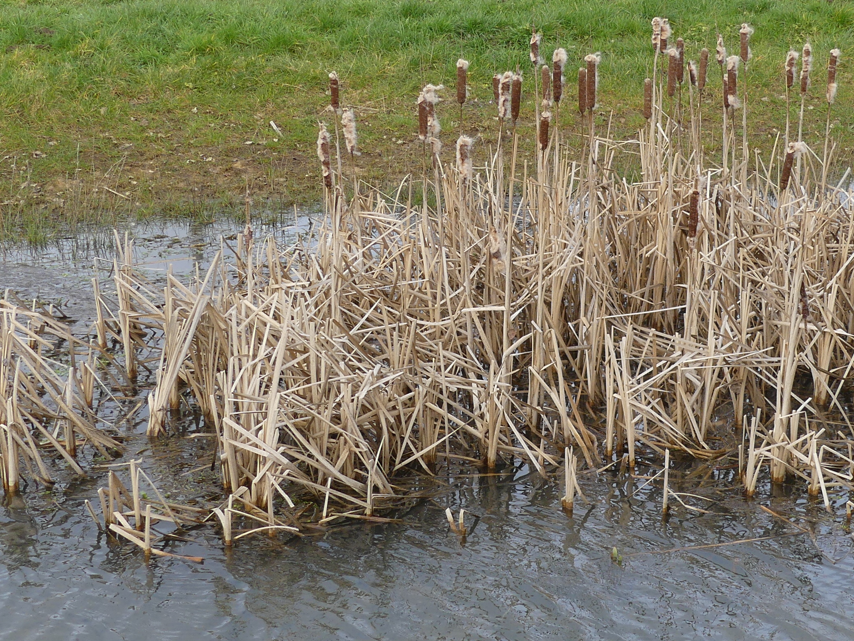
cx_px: 609
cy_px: 326
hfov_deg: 21.6
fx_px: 2220
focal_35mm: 90
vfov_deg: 16.4
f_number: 4
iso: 100
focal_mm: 8.4
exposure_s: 1/250
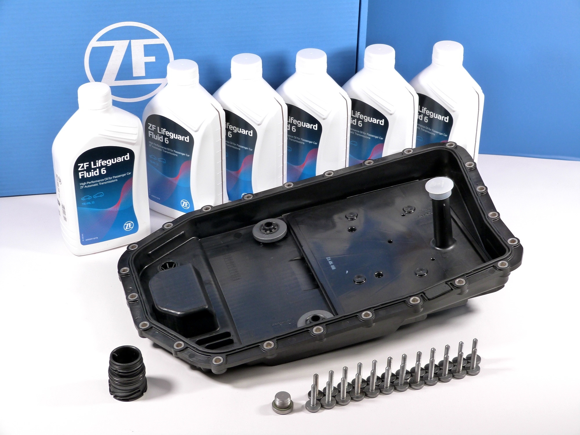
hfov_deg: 28.2
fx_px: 1156
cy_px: 218
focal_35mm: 69
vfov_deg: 21.3
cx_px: 290
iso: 160
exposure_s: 1/125
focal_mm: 12.4
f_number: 4
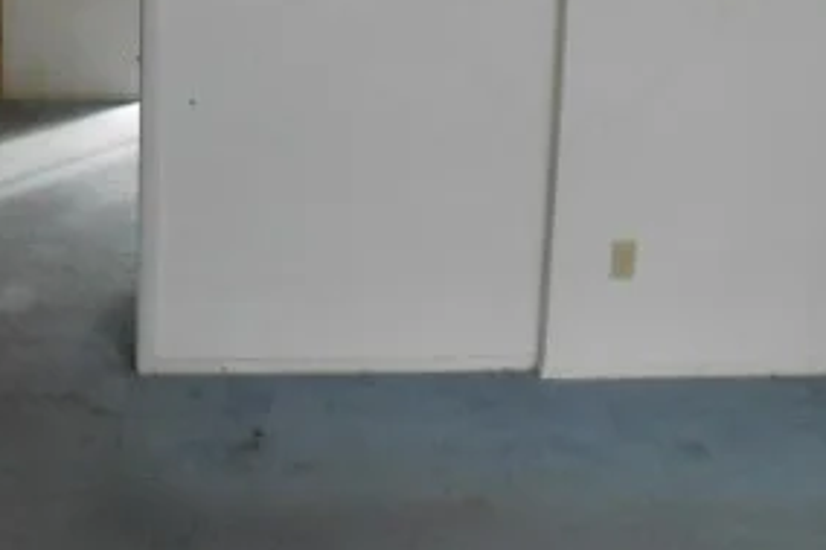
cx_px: 259
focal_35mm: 54
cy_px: 17
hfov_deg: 36.4
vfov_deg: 24.1
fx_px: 1238
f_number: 3
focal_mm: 4
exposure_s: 1/30
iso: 280
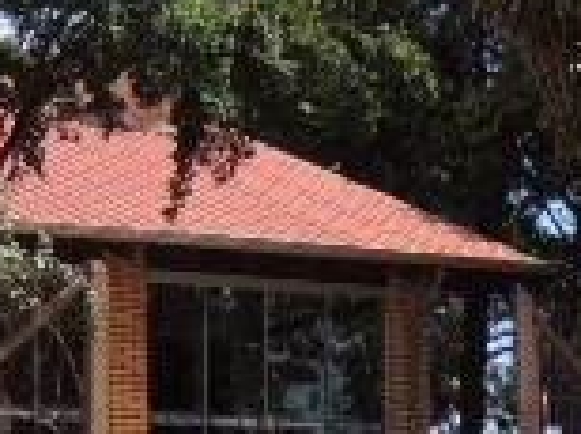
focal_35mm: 156
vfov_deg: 8.9
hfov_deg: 12.4
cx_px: 683
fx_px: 2614
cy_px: 902
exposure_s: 1/800
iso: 100
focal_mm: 5.3
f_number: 3.1
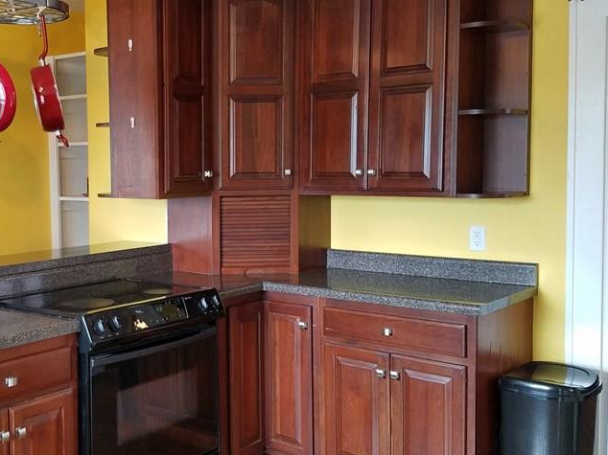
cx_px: 180
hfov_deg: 43.9
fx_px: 737
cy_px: 200
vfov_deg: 34.3
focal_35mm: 42
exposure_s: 1/40
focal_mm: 4.2
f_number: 1.7
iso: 160
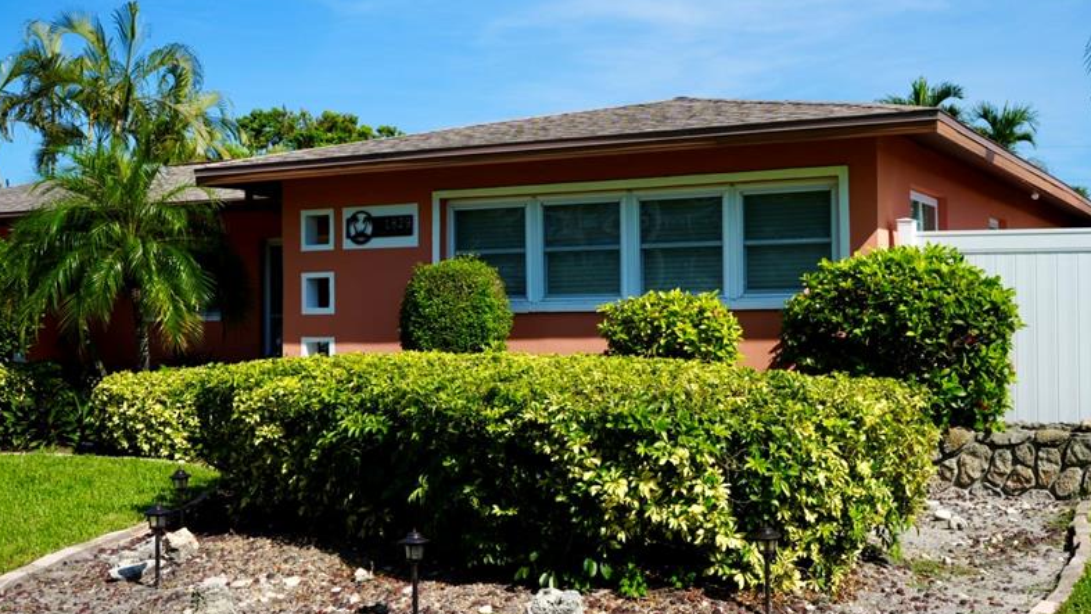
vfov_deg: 26.5
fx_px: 1302
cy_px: 286
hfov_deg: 45.3
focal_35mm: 45
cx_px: 628
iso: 100
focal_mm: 33
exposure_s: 1/800
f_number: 5
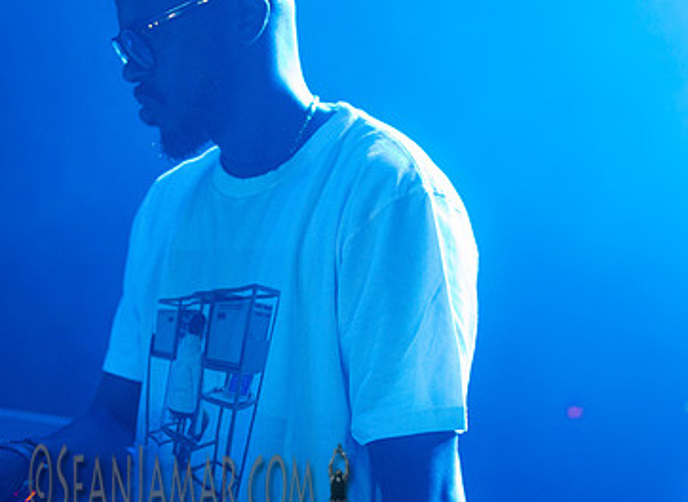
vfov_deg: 20.6
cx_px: 265
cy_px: 283
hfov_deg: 28.0
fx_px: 1378
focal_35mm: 70
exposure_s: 1/320
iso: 5000
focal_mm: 40
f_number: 2.8
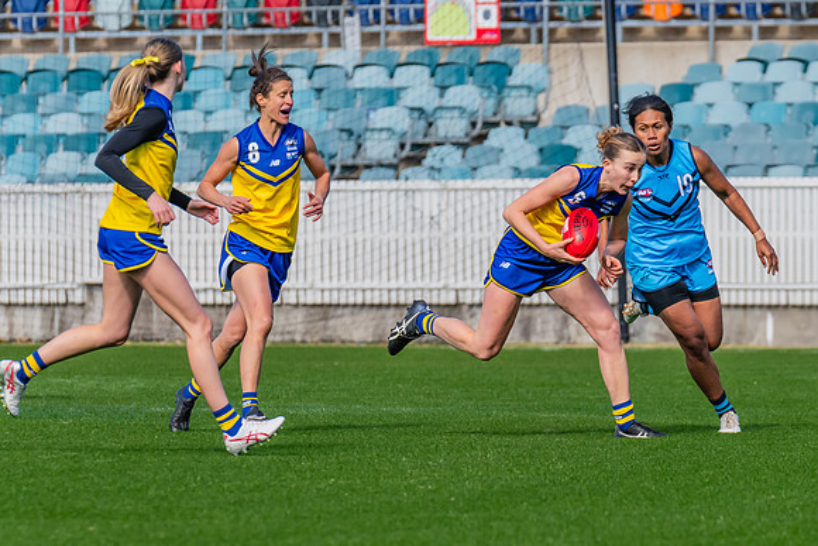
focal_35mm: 523
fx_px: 11884
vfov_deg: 2.6
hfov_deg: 3.9
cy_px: 405
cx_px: 640
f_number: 8
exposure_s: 1/1250
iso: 800
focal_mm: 330
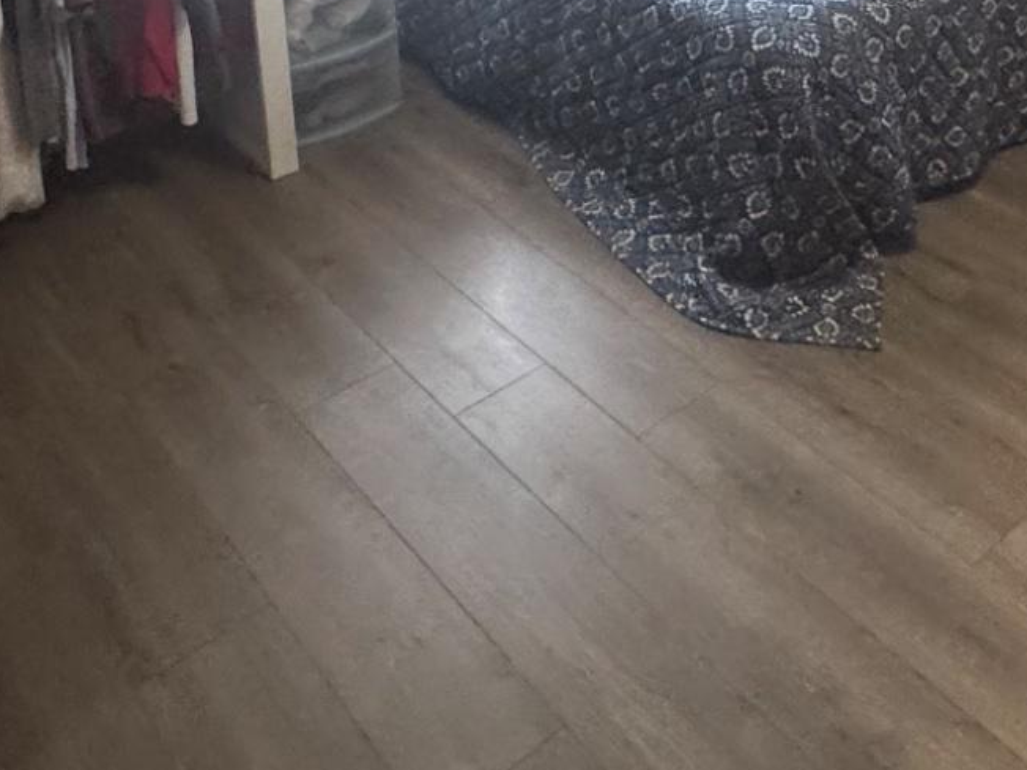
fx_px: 1305
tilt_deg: -14.8
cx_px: 698
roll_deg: +0.0
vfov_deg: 27.9
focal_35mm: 44
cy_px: -202
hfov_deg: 42.3
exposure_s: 1/60
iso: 640
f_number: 2.2
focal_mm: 2.22
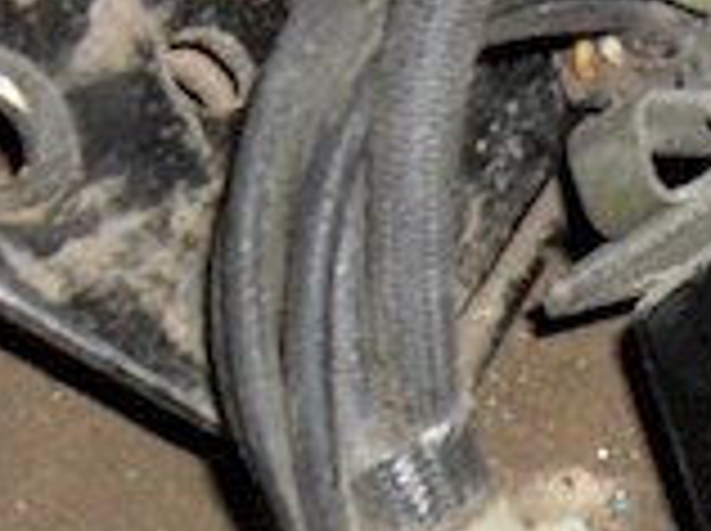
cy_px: 932
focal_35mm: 142
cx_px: 1274
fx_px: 2912
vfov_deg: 9.9
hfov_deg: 12.7
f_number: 3.2
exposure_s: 1/45
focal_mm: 6.3
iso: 200
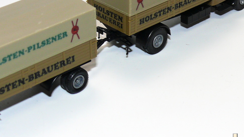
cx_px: 96
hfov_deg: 21.5
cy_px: 21
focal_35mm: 99
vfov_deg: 12.2
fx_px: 641
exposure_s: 1/30
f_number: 4
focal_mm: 9.6
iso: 100
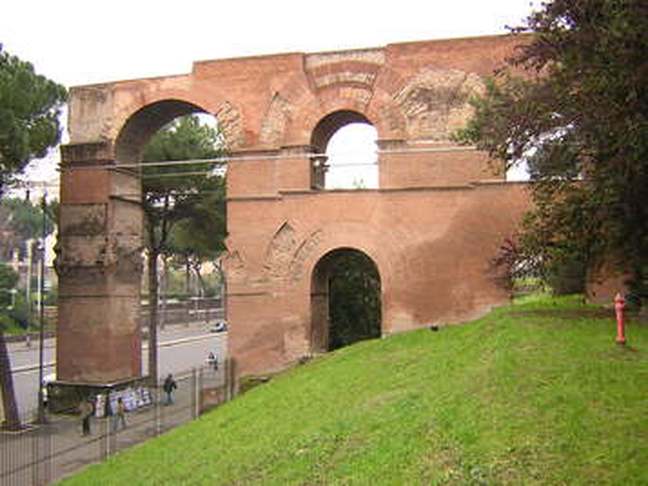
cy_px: 243
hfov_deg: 51.3
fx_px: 674
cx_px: 324
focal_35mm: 36
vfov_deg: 39.7
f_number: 2.6
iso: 100
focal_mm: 4.7
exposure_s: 1/23
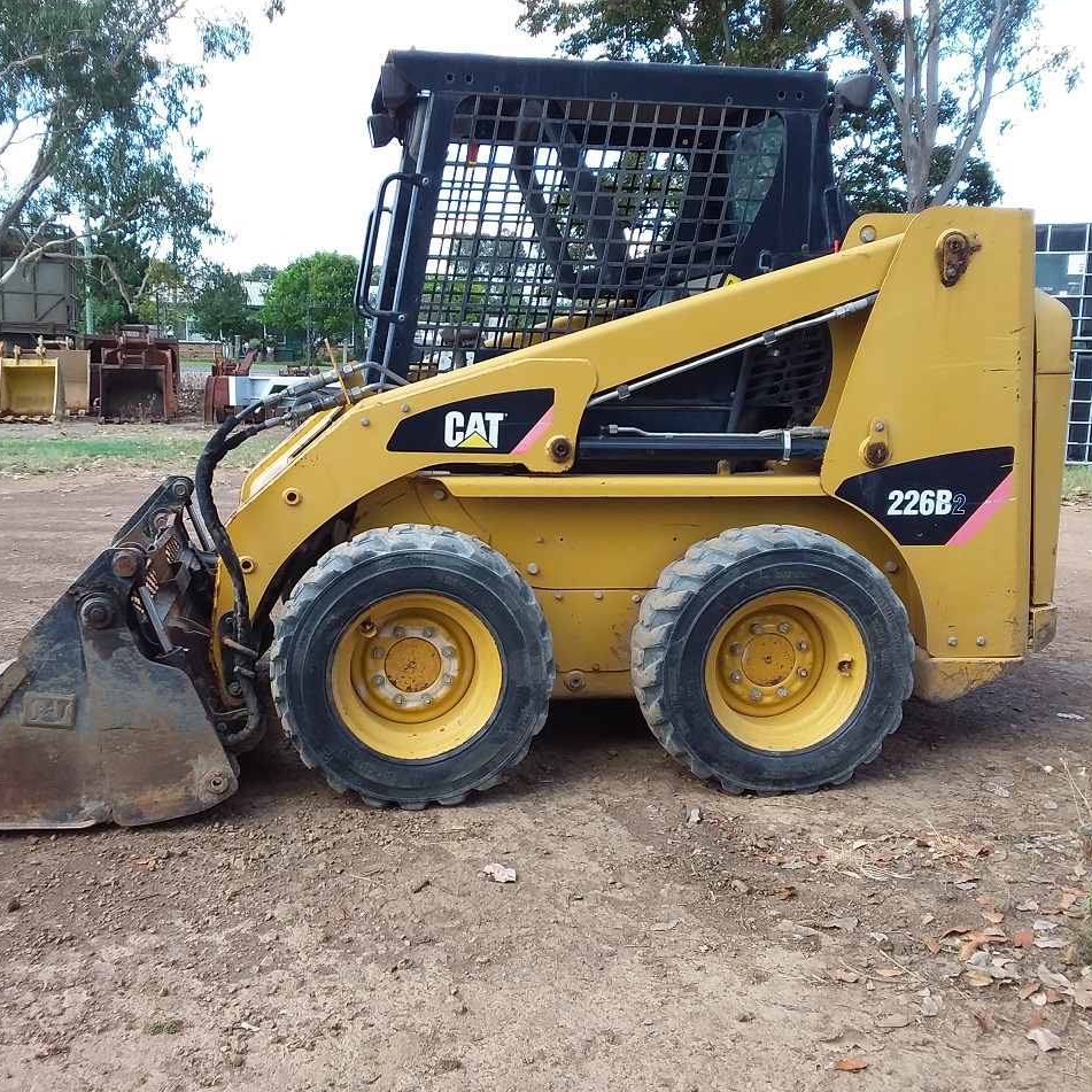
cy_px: 552
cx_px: 477
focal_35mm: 34
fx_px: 1213
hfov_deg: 48.3
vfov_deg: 48.4
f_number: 1.9
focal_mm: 2.91
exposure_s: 1/280
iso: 40
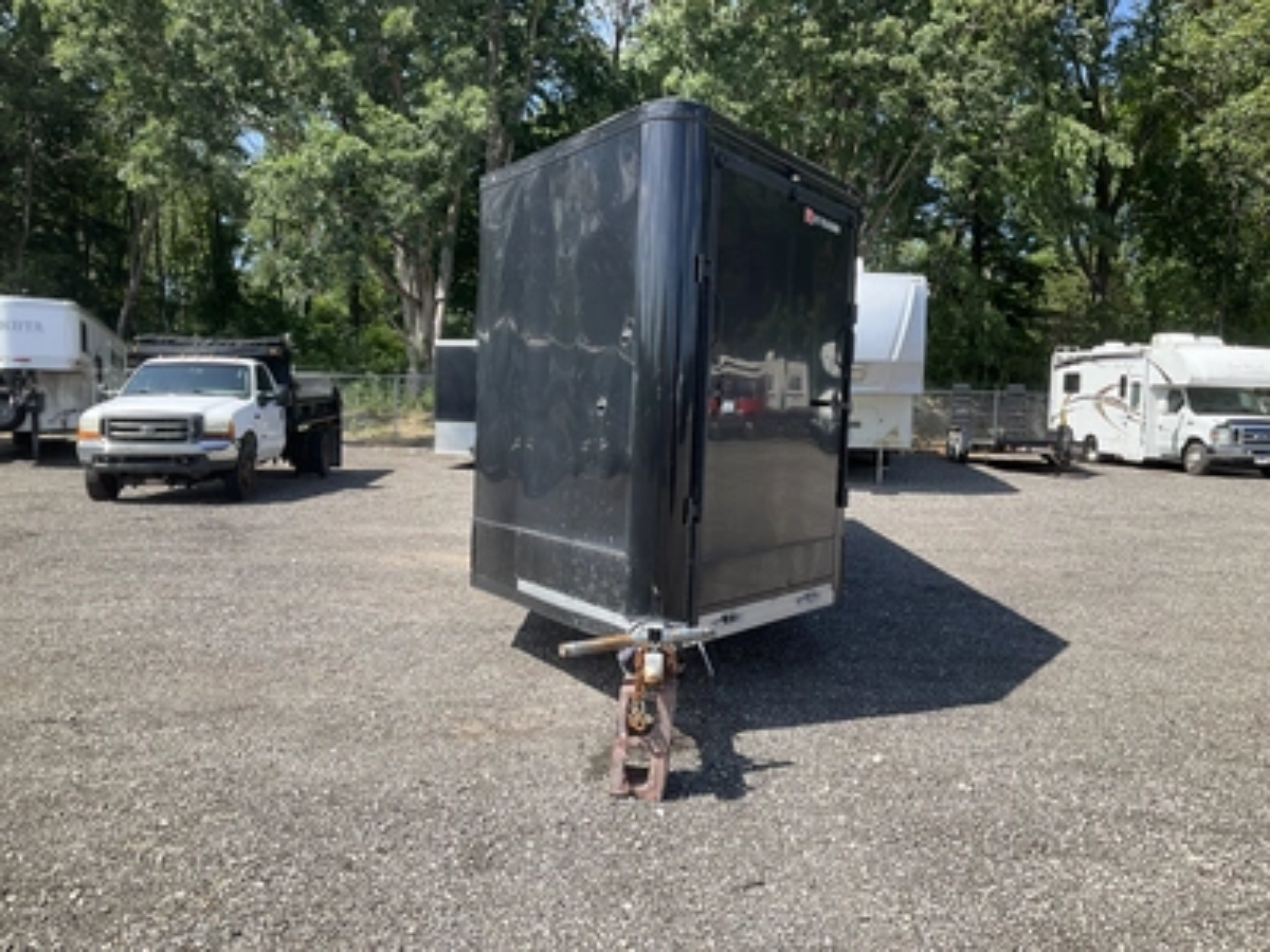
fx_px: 1064
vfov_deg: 48.2
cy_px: 476
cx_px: 635
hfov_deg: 61.7
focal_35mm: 29
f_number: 1.8
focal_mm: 3
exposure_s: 1/978
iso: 25
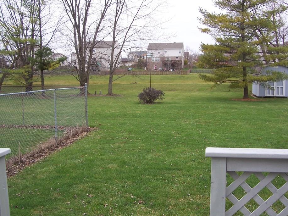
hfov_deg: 48.9
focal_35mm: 38
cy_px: 99
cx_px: 131
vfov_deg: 37.7
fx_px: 316
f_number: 2.7
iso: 80
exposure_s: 1/180
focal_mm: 5.6
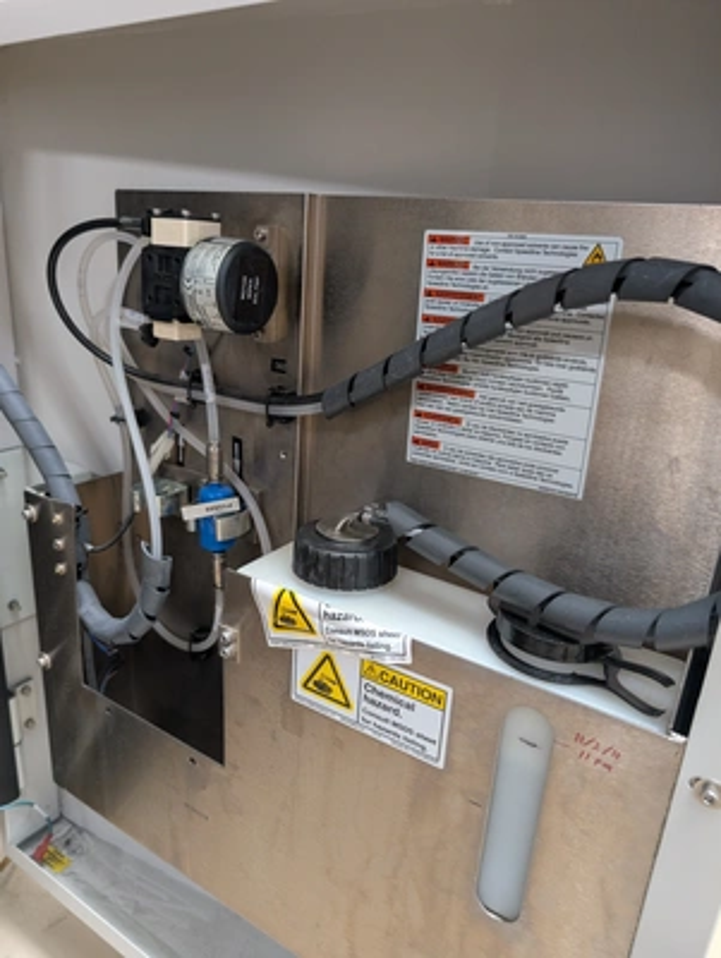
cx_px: 360
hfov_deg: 56.9
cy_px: 479
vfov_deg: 71.5
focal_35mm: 24
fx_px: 665
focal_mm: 6.9
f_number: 1.68
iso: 310
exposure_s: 1/120
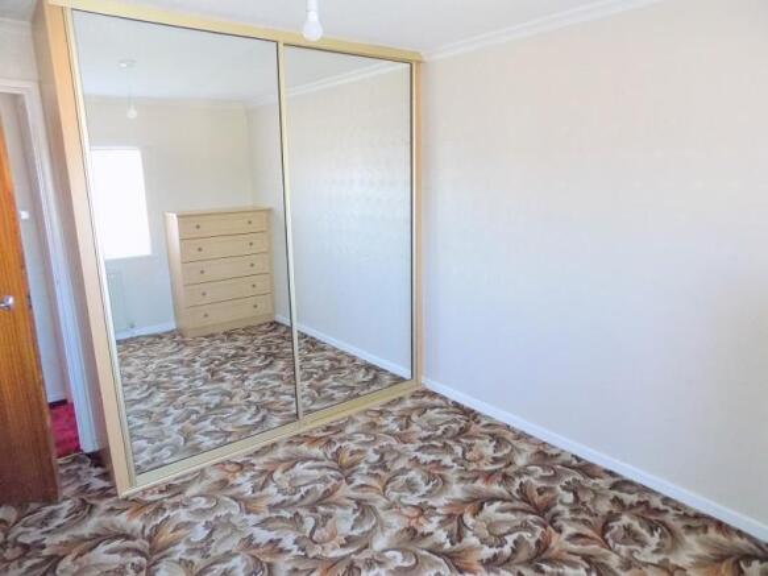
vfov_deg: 58.9
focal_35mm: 23
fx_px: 510
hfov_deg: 73.9
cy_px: 288
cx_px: 384
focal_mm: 4
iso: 400
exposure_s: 1/25
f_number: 3.1
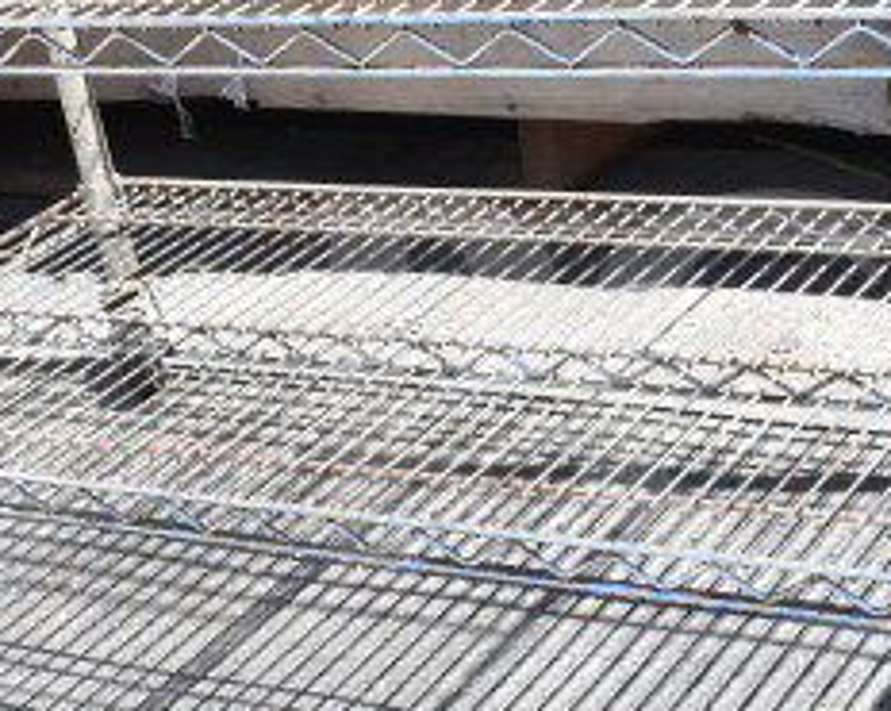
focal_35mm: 89
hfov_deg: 21.4
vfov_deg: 17.2
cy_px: 498
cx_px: 657
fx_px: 2344
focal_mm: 24
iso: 200
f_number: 6.3
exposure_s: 1/160
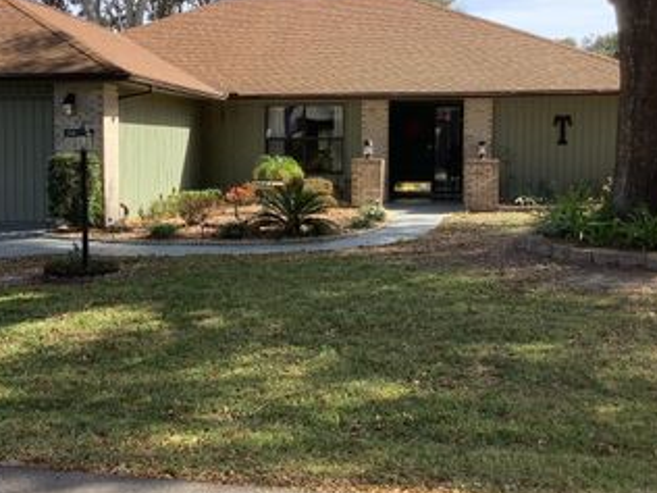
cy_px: 203
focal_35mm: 49
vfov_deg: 29.6
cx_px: 239
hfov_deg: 38.6
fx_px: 930
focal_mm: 3.3
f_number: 2.4
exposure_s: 1/296
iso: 25
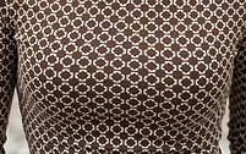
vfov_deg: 12.8
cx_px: 142
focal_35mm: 97
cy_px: -78
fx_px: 651
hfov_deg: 21.4
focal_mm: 33
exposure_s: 1/1250
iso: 400
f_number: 2.8
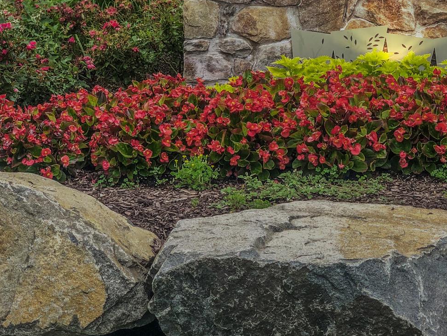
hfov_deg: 17.7
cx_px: 368
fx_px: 1420
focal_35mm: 110
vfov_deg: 13.3
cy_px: 28
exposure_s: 1/378
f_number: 2.4
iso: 16
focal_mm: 6
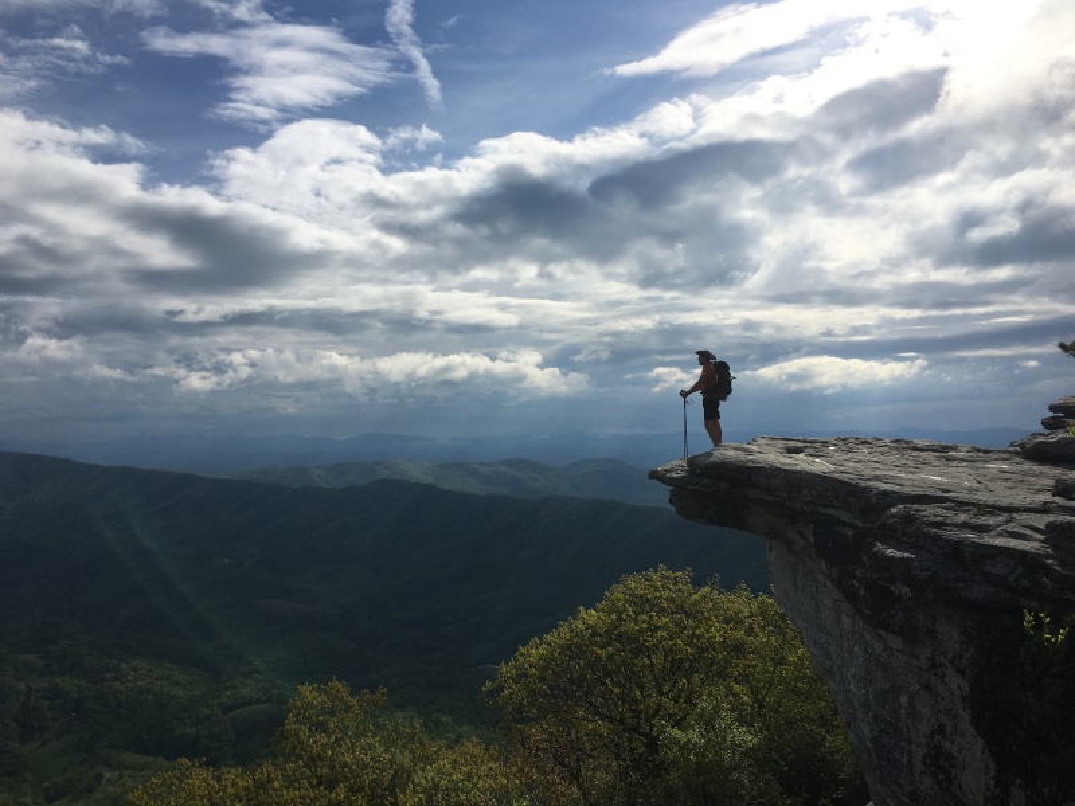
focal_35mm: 29
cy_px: 403
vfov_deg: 48.2
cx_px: 538
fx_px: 901
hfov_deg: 61.7
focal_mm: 4.15
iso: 25
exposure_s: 1/5917
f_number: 2.2
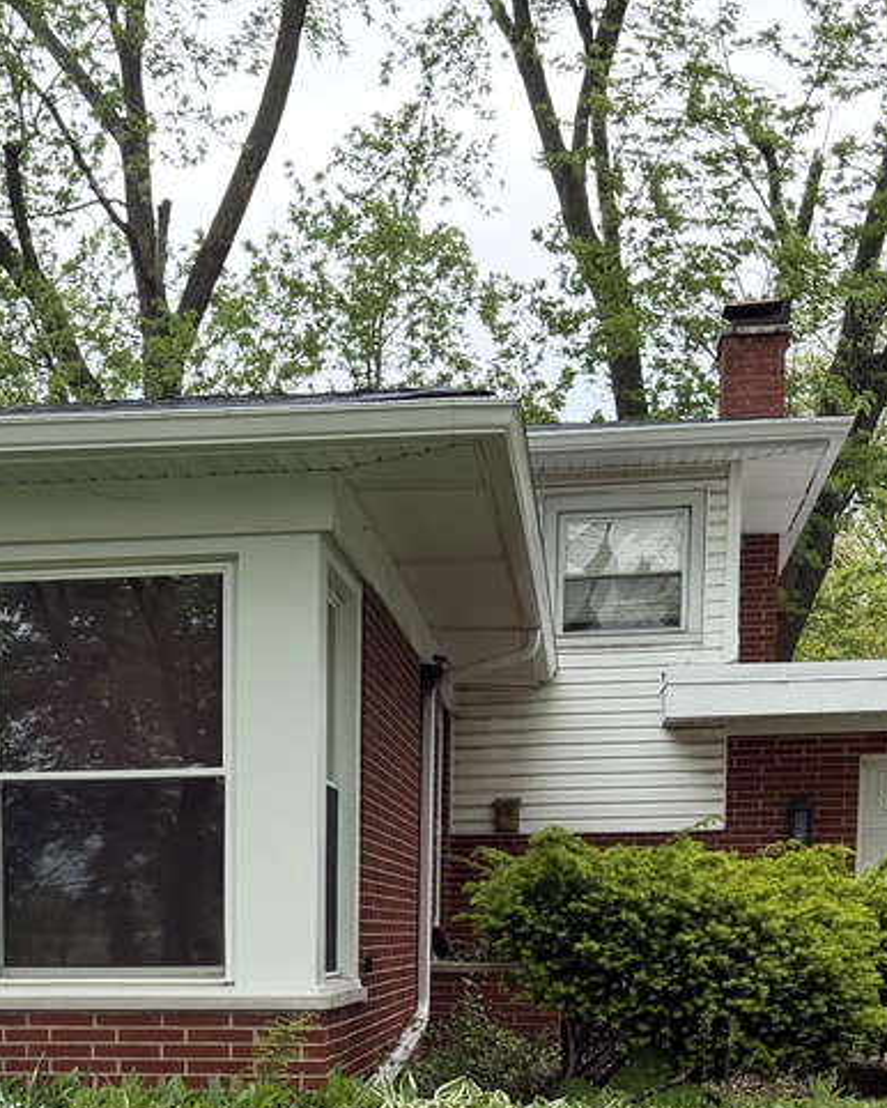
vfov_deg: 25.6
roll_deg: +0.1
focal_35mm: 70
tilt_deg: -5.8
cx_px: 106
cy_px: 1131
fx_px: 2296
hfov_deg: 21.4
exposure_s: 1/1493
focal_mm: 6.76
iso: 100
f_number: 1.78
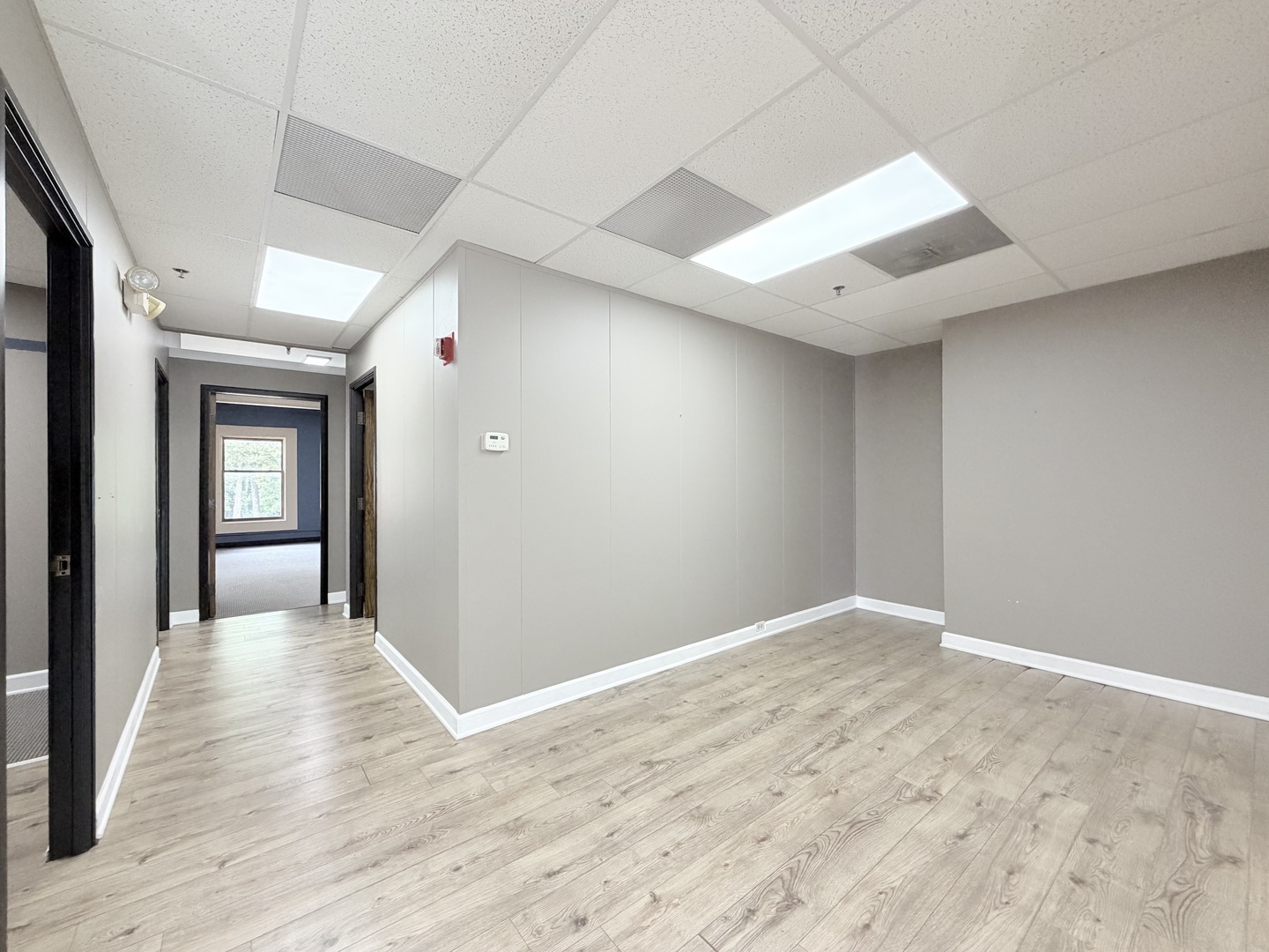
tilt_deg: +0.4
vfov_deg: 85.7
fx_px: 513
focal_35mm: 14
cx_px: 634
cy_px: 476
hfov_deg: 102.1
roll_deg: +0.9
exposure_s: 1/120
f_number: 2.2
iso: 250
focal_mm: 2.22
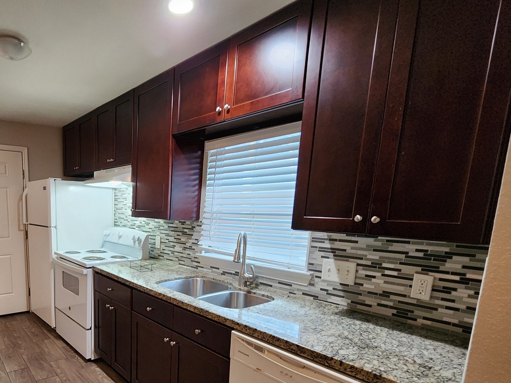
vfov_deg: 63.8
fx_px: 295
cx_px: 146
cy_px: 263
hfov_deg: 77.3
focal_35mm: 20
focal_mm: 2.2
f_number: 2.2
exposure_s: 1/30
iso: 400
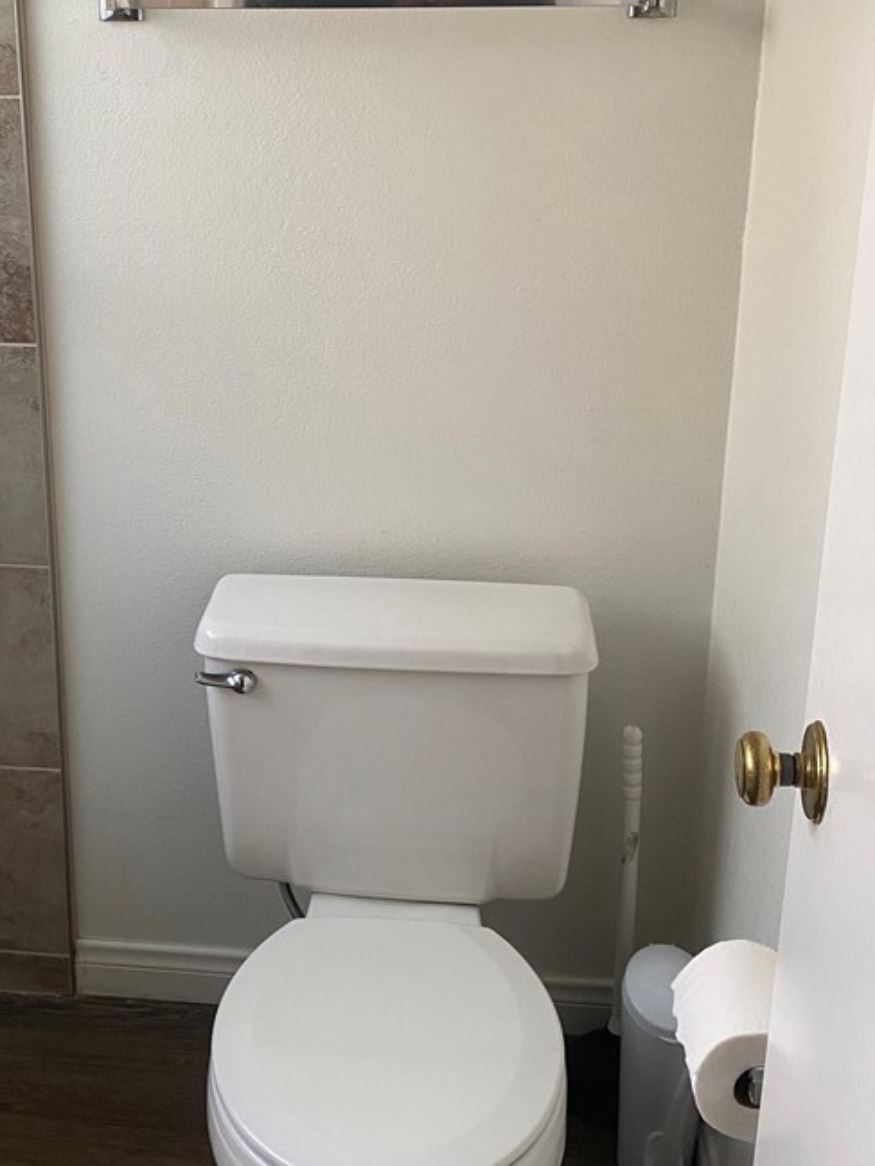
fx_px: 1381
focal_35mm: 41
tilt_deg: -17.2
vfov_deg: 45.5
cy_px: 455
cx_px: 264
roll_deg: +0.9
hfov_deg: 34.7
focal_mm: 4.25
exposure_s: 1/97
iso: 125
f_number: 1.8
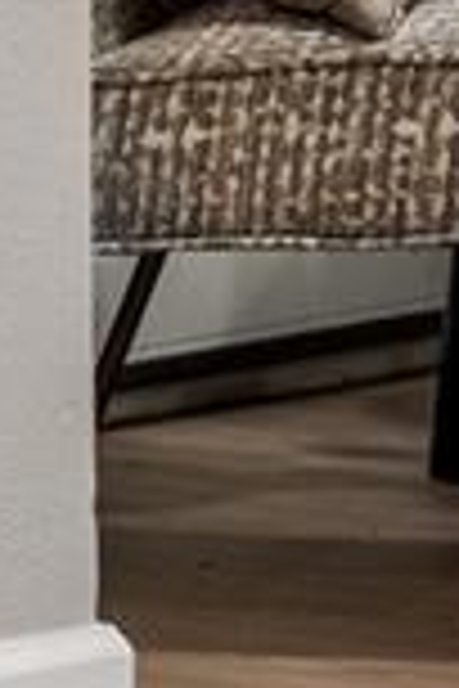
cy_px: -643
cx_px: 882
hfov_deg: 3.5
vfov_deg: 5.2
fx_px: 7477
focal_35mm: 391
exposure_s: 1/200
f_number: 1.8
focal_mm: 50
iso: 500
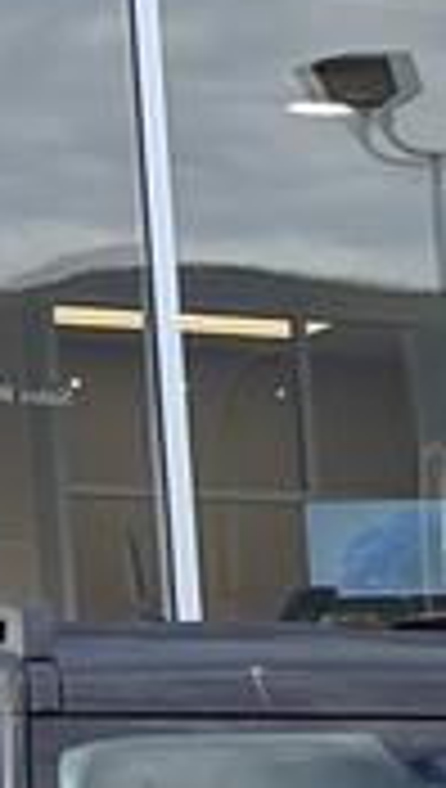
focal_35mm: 207
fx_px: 4333
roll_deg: +1.5
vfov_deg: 10.1
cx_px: 2762
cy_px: 1162
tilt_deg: -4.5
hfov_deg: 4.4
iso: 64
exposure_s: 1/701
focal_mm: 5.96
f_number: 1.6
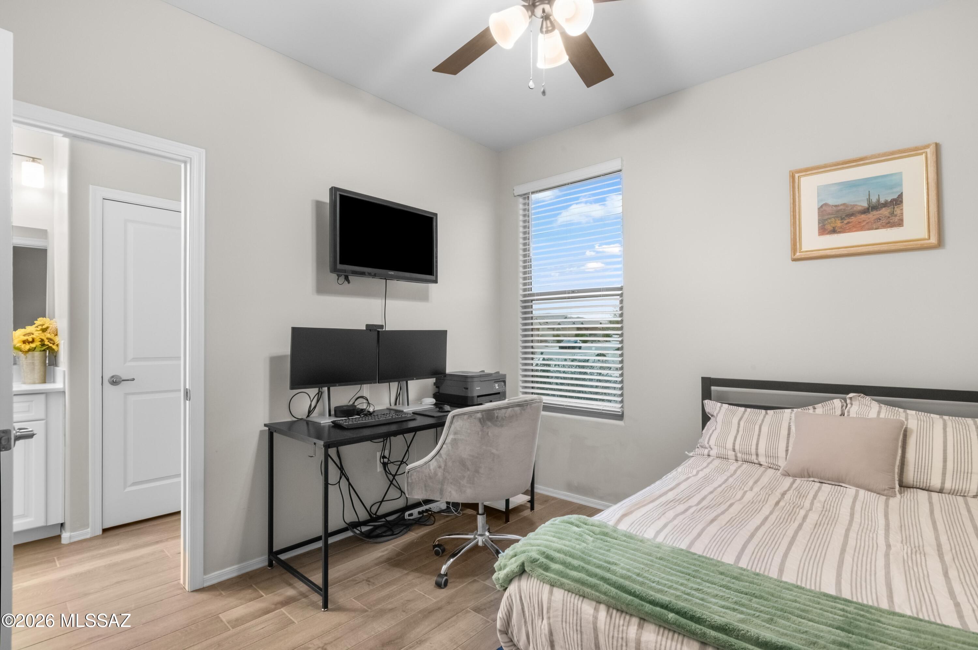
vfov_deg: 70.4
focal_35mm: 17
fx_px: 462
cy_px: 325
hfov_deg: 93.3
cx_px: 489
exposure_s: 1/2
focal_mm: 17
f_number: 14
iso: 1250
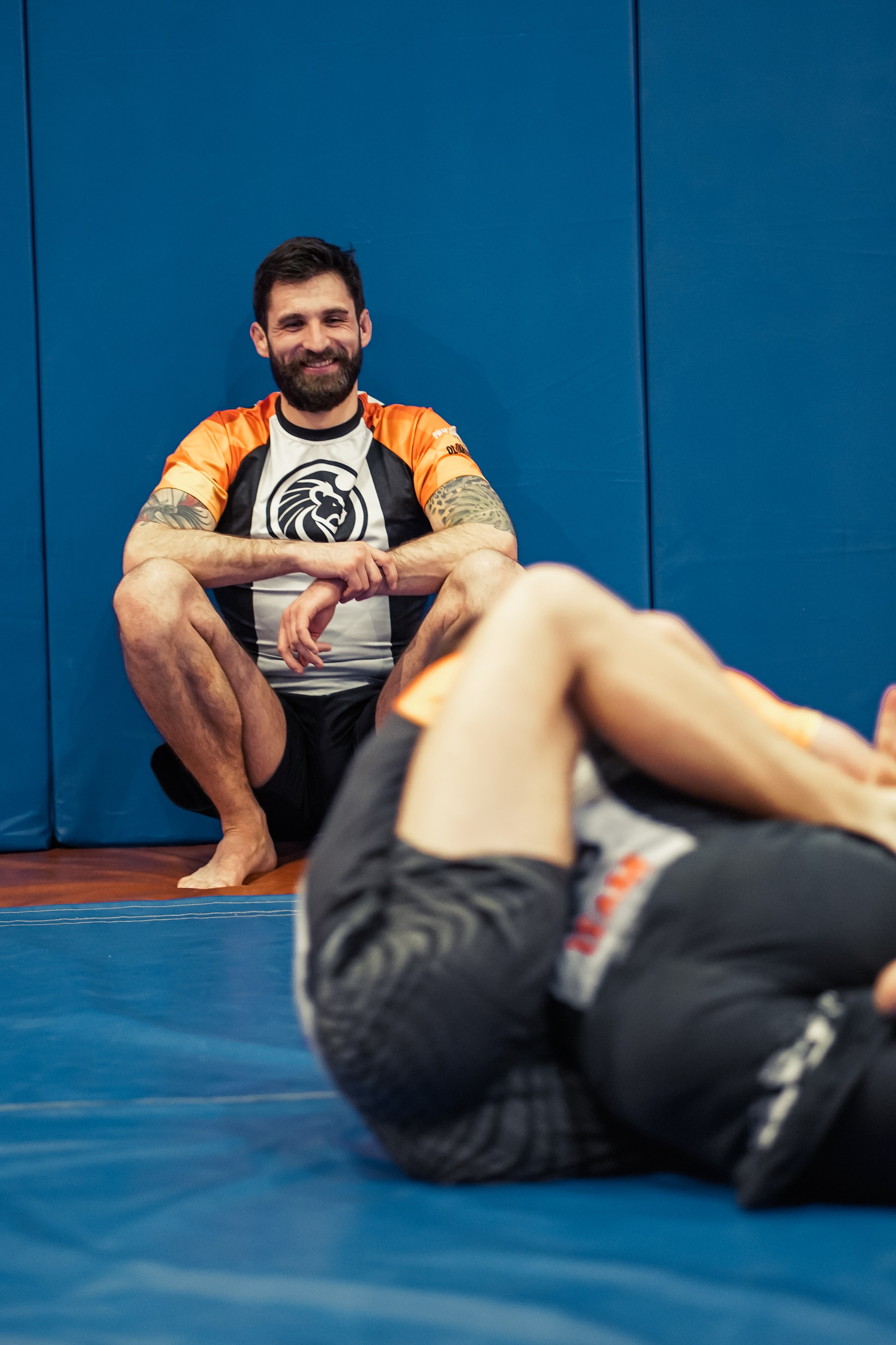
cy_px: 672
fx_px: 4760
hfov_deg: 10.8
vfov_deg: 16.1
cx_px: 448
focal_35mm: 128
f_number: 1.8
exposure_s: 1/80
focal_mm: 85
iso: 1250
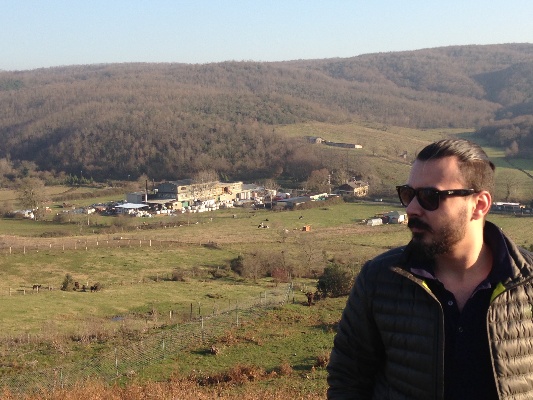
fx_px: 785
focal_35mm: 51
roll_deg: -0.6
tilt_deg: -3.3
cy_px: 144
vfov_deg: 28.4
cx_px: 339
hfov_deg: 37.2
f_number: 2.4
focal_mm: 4.12
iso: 50
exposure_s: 1/645
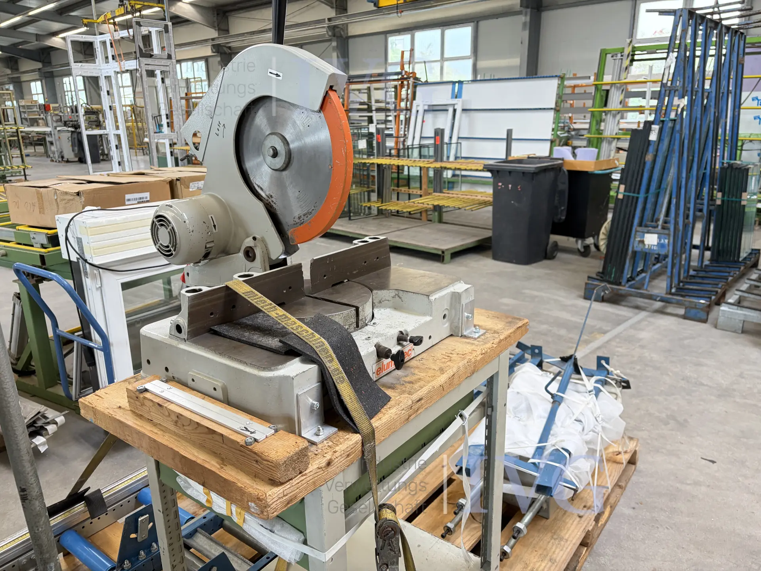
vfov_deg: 53.1
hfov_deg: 67.3
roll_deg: +0.6
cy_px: 286
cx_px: 380
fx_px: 572
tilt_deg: -16.8
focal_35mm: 26
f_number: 1.6
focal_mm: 5.96
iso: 200
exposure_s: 1/50
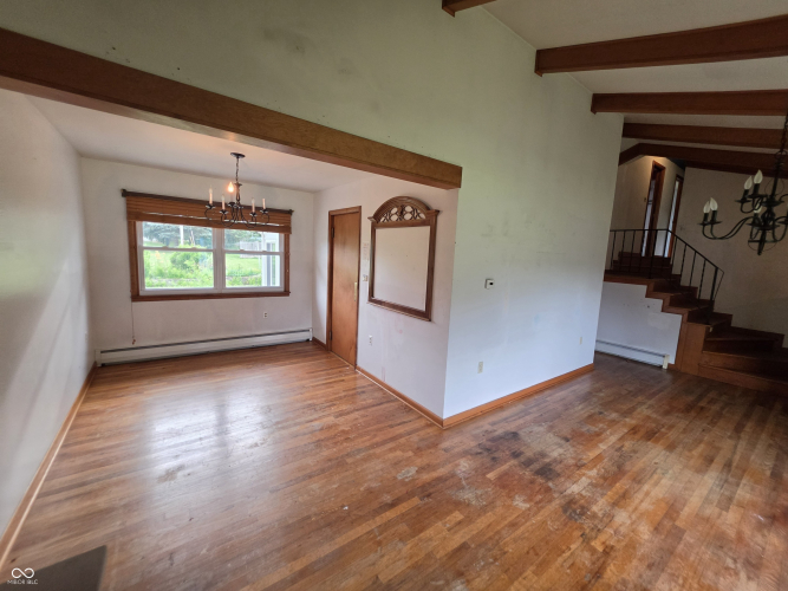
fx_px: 296
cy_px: 296
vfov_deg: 89.9
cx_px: 394
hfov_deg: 106.2
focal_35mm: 13
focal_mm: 2.2
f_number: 1.9
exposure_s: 1/120
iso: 200
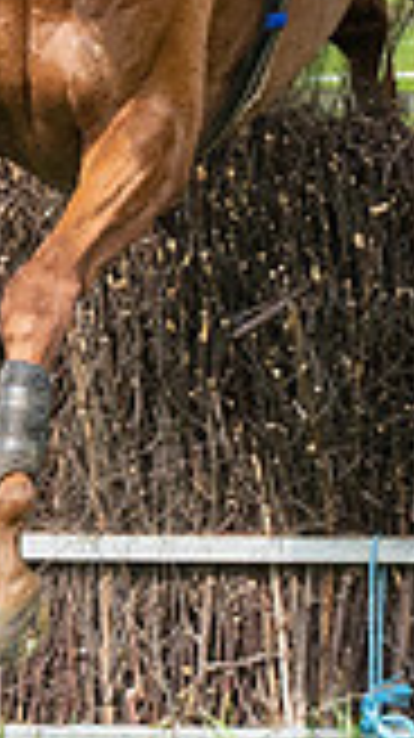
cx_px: 239
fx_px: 13103
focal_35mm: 670
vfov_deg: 3.2
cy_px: -54
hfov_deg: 1.8
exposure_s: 1/1250
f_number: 5.6
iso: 400
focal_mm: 70
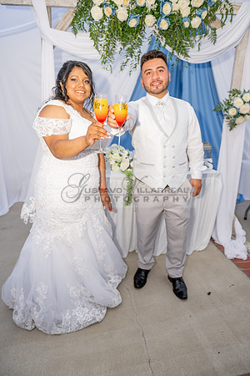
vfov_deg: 73.7
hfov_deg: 53.1
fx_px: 250
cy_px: 188
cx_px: 125
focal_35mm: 24
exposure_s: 1/100
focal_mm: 24
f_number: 3.2
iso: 250
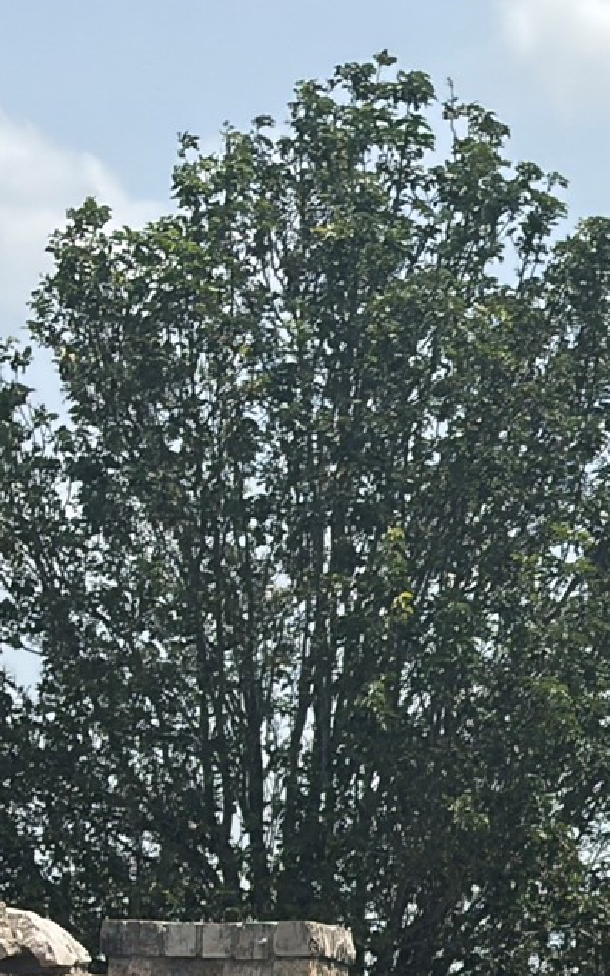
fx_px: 4737
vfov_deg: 11.7
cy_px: 971
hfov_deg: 7.0
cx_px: 1363
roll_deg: -0.6
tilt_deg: +1.2
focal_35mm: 178
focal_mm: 5.96
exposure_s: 1/4975
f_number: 1.6
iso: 32
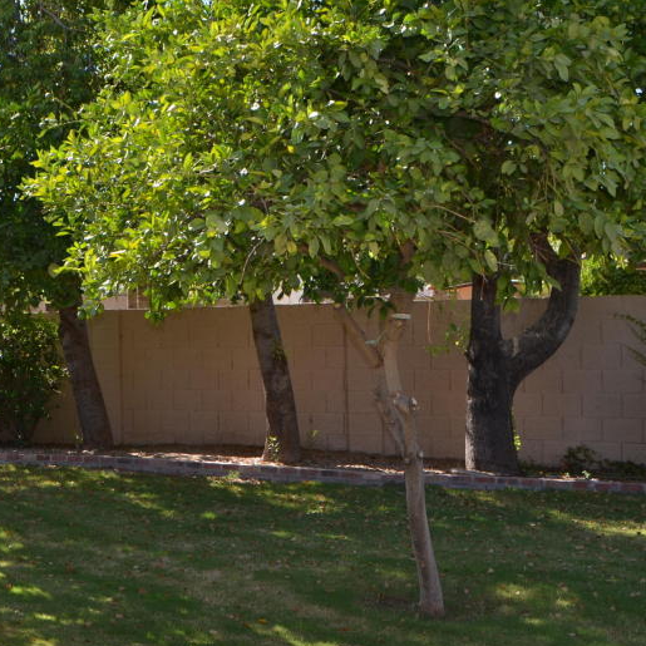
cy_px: 310
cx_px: 164
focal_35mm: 57
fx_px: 1203
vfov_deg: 30.0
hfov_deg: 29.6
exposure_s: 1/200
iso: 100
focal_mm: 20
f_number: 5.6
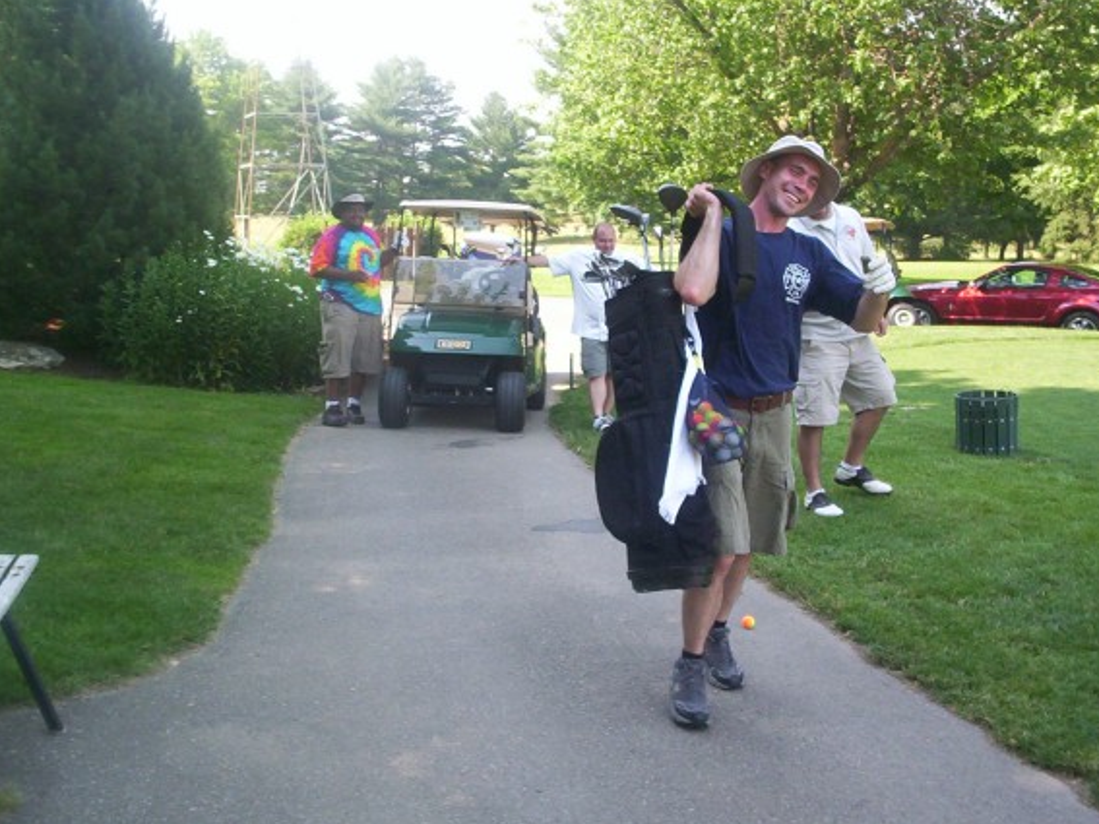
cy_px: 398
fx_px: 1365
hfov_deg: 43.9
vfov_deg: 33.6
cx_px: 570
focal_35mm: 43
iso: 100
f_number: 4.5
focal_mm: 4.99
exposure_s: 1/127
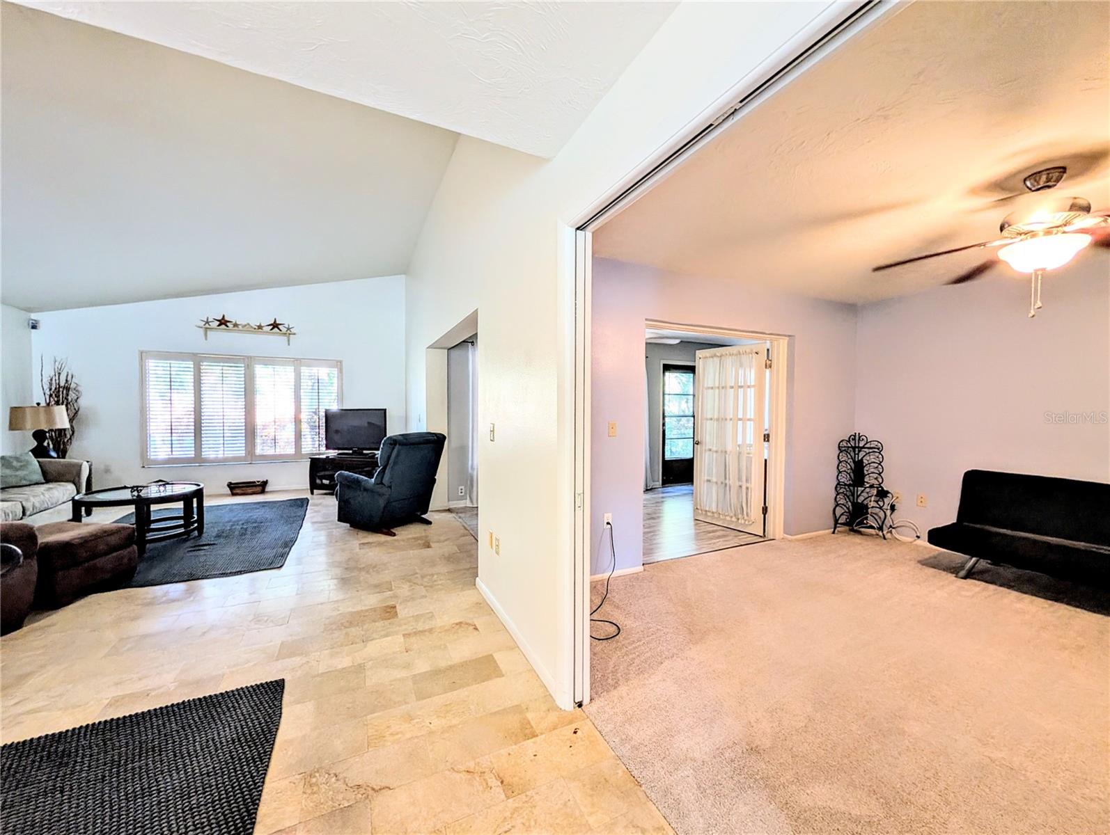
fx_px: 385
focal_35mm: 12
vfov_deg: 94.6
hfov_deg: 110.5
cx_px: 555
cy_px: 418
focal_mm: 2.02
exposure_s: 1/40
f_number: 1.7
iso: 113
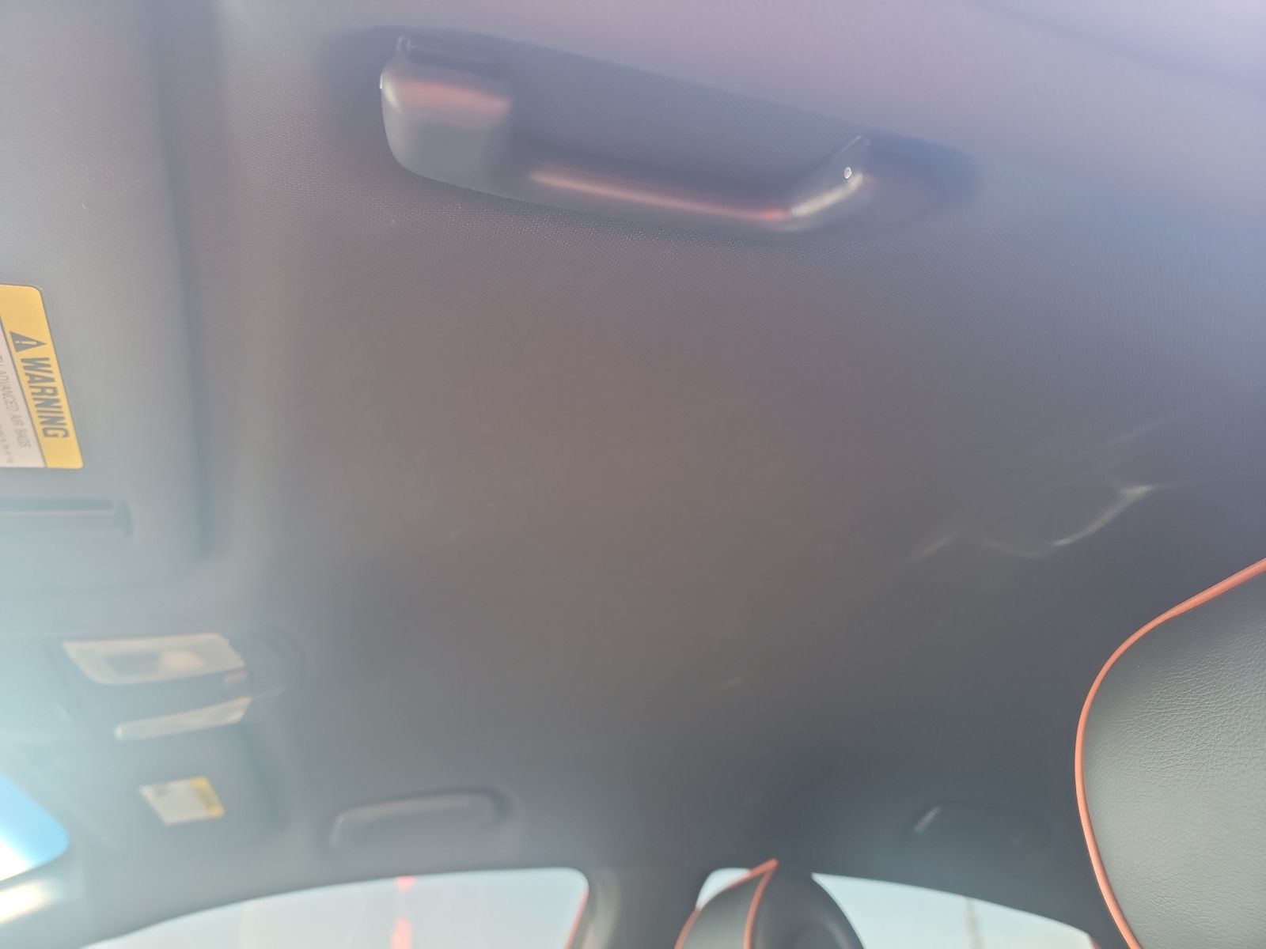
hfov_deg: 71.6
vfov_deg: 56.8
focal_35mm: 24
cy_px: 474
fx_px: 878
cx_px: 633
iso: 305
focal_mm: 6.7
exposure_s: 1/59
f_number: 1.8
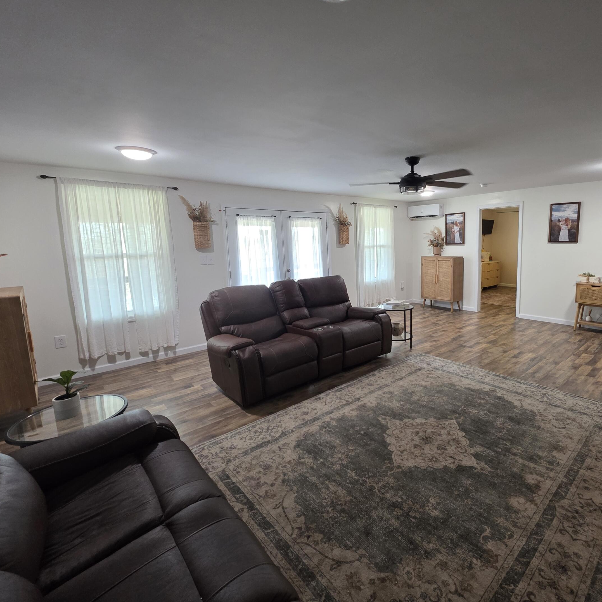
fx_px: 315
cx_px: 380
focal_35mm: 16
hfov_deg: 85.6
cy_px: 290
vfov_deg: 87.4
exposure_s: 1/60
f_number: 1.9
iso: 250
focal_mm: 2.2
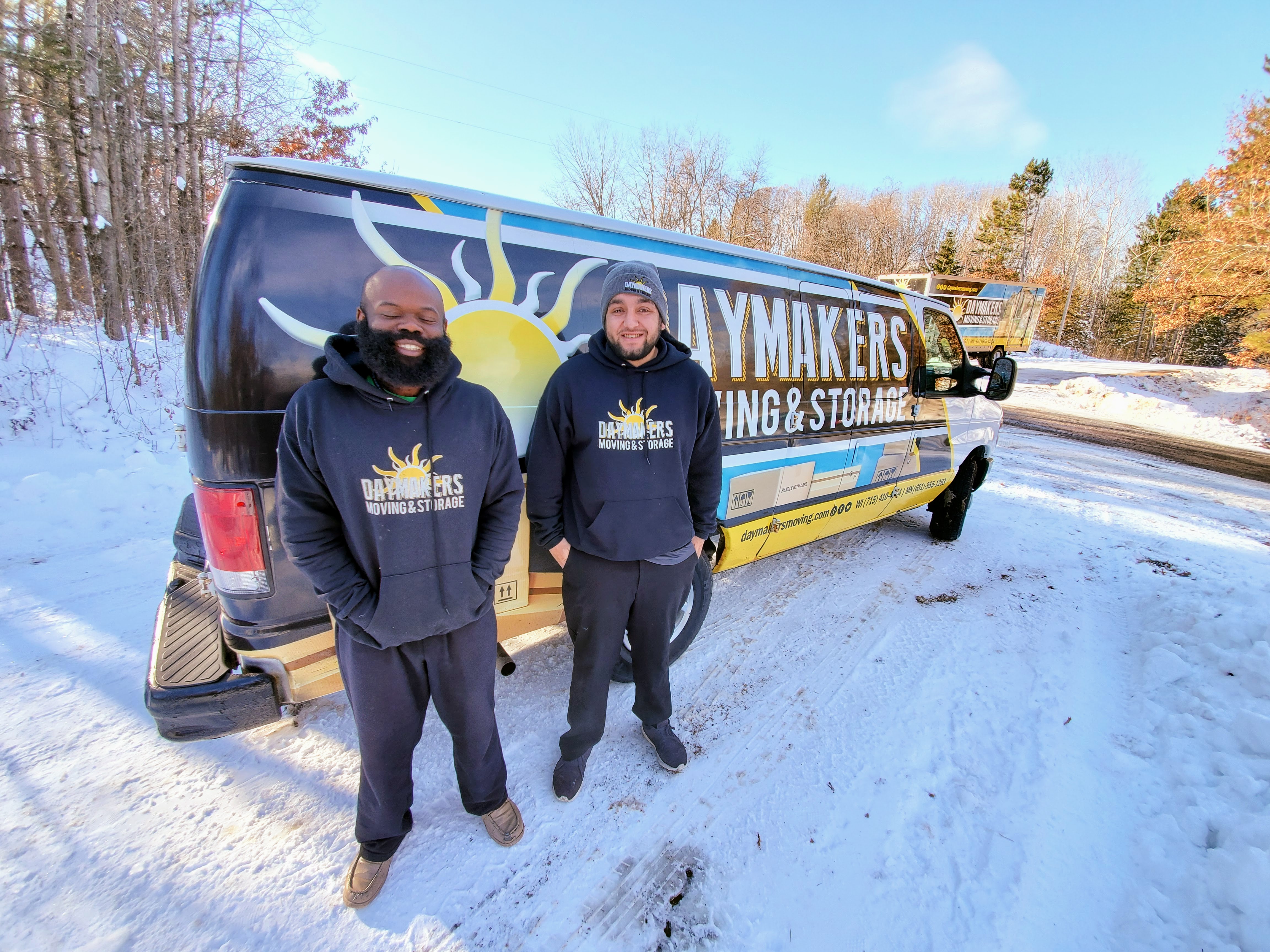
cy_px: 476
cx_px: 635
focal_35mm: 13
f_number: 2.2
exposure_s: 1/170
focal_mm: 1.8
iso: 50
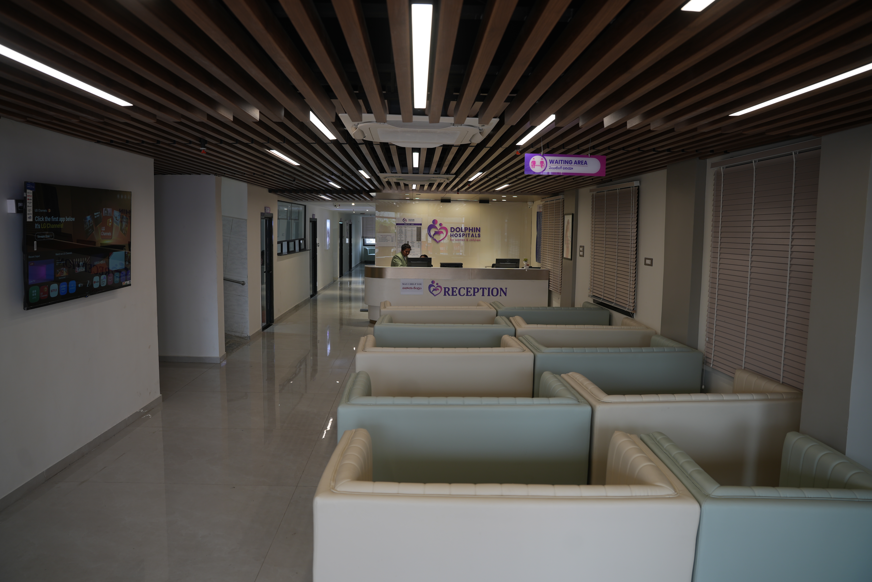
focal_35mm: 24
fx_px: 581
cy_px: 291
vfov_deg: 53.1
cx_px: 436
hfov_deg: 73.7
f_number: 3.5
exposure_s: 1/100
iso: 100
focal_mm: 24
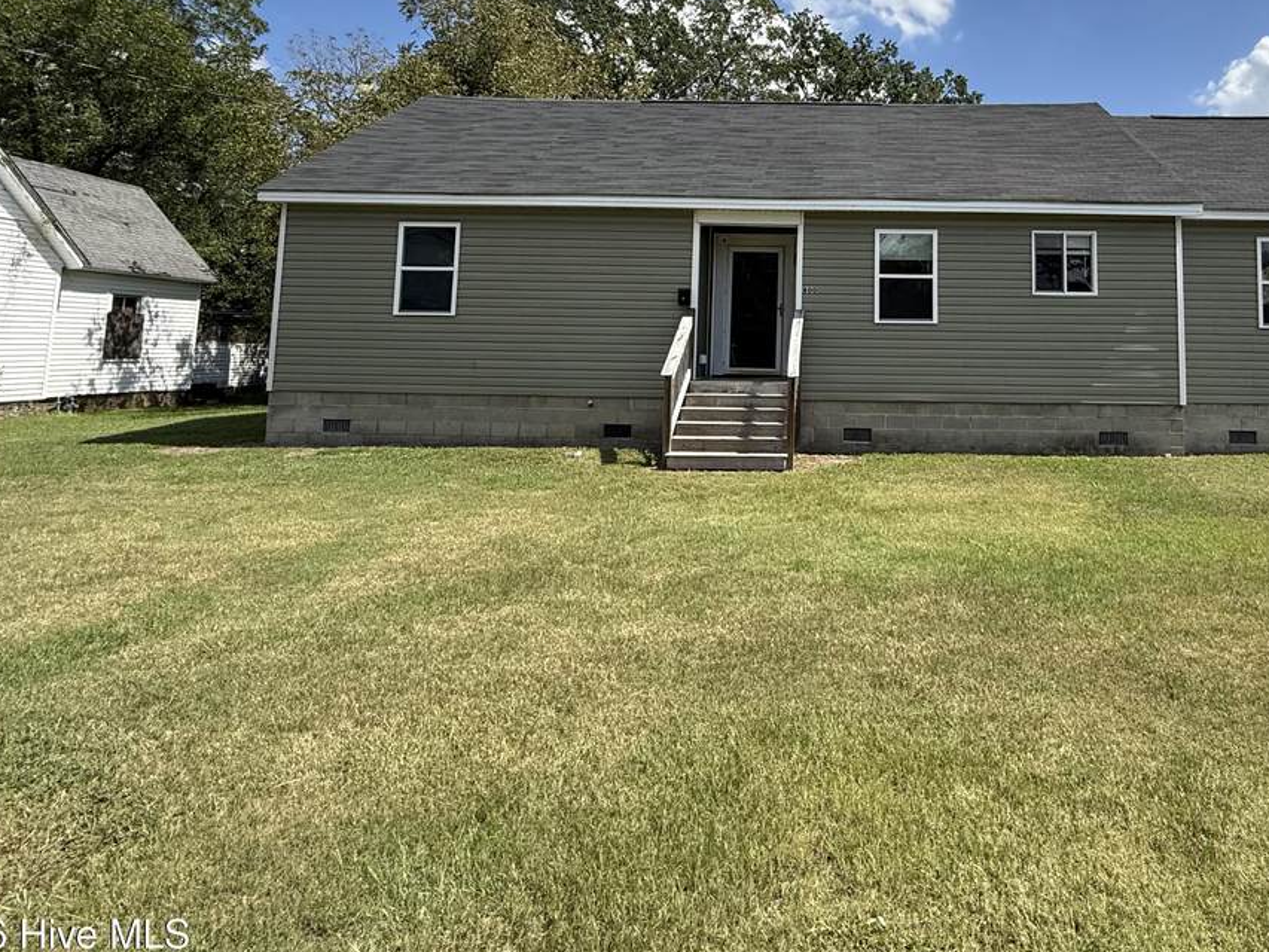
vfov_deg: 61.2
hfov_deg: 76.7
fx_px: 770
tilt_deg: +4.9
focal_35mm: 21
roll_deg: -2.6
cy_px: 286
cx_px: 838
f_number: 2.2
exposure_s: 1/1901
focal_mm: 2.22
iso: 64
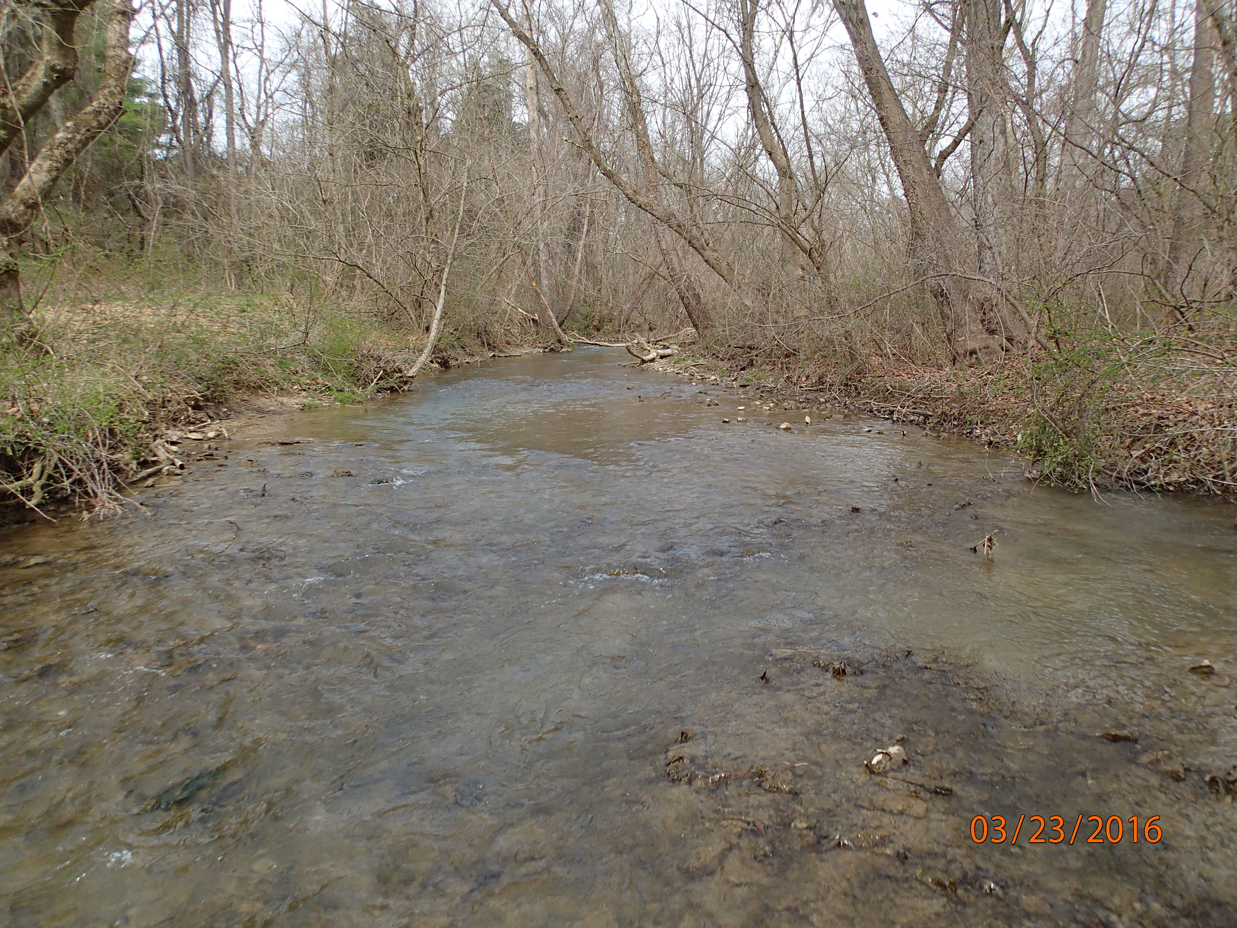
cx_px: 618
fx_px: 893
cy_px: 464
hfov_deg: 69.4
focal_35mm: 25
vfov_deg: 54.9
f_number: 2.8
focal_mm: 4.5
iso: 200
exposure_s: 1/1000
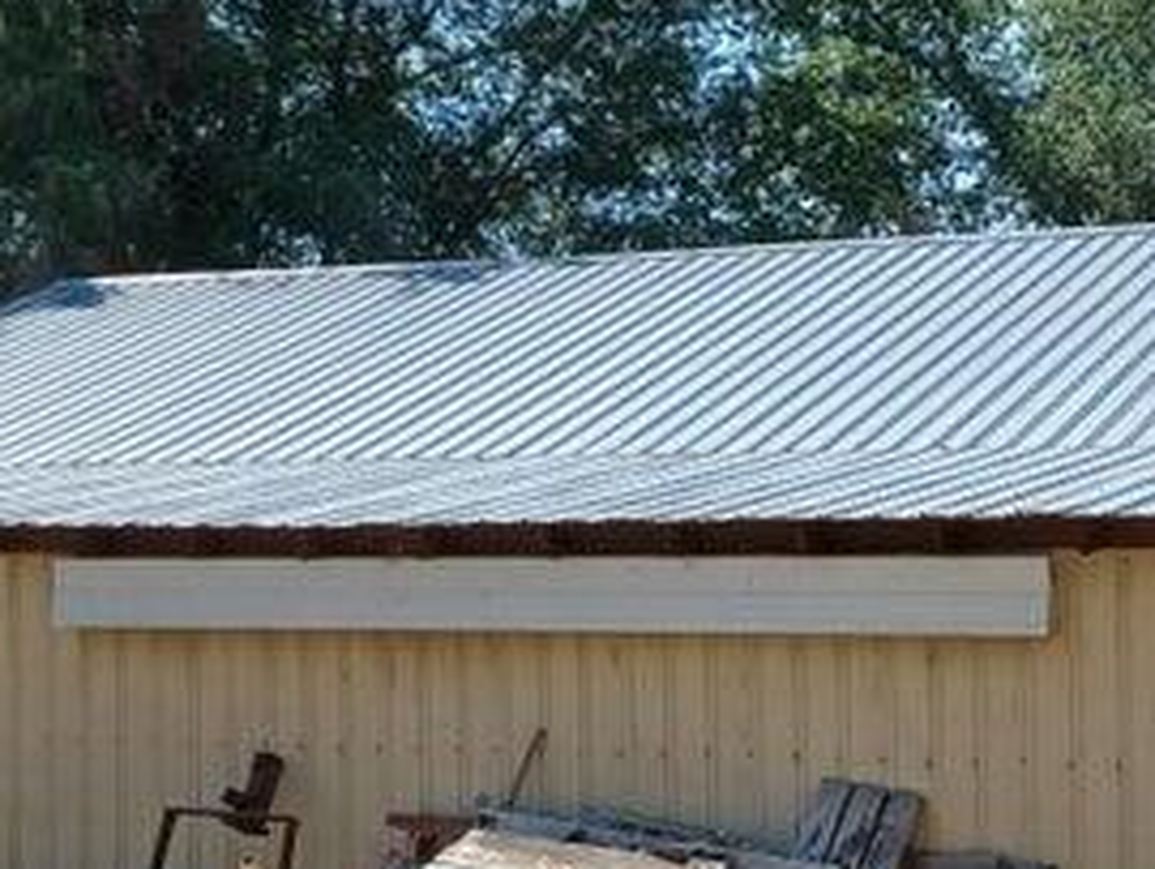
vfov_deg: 18.7
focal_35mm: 79
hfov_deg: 24.1
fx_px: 2638
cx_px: 1003
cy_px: 449
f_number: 1.8
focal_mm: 4.6
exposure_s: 1/432
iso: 32
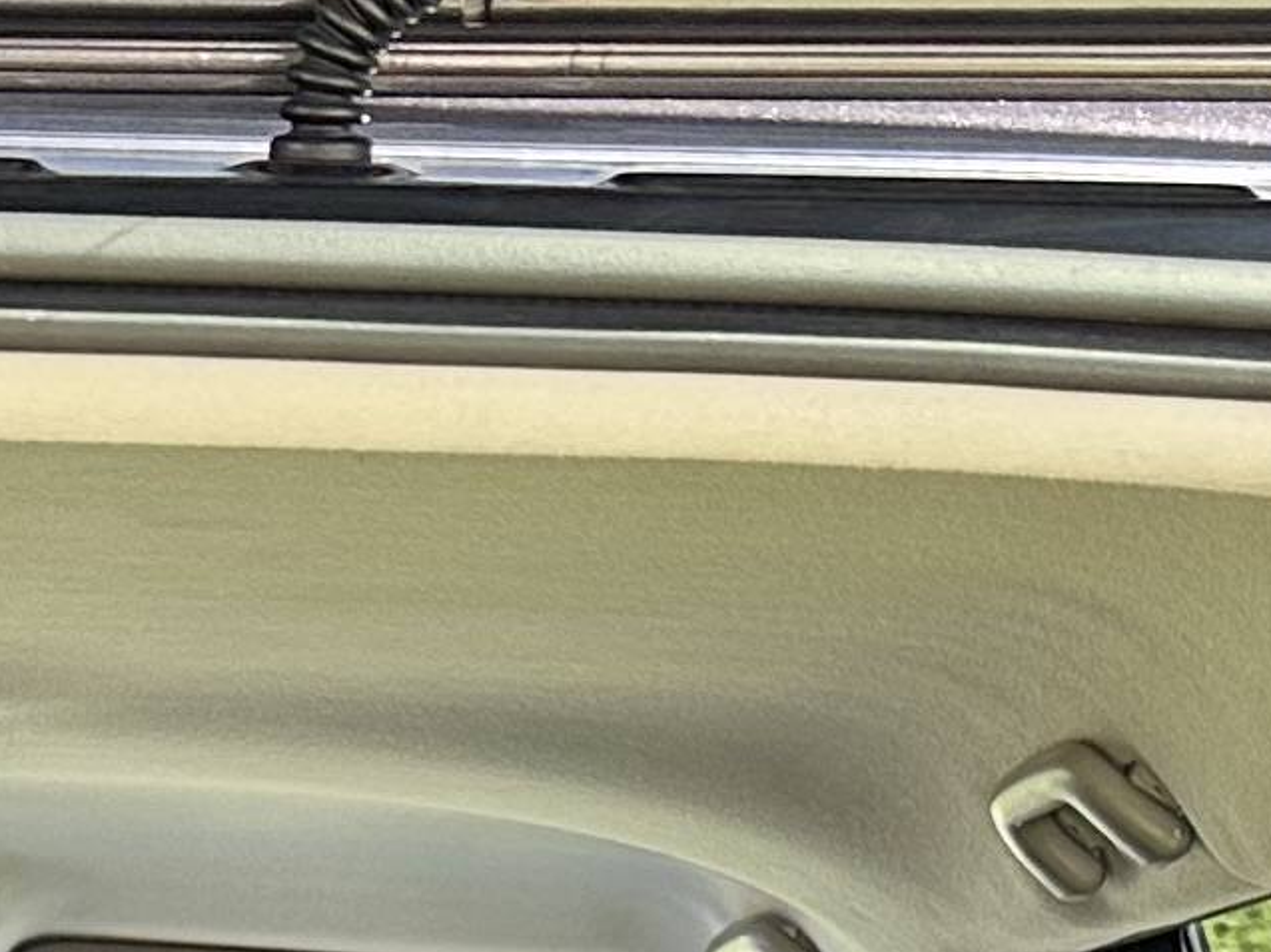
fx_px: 5578
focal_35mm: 152
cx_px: -233
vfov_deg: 8.4
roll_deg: +1.0
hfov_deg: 12.7
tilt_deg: -12.9
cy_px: 2692
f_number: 1.78
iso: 125
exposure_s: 1/121
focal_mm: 6.86
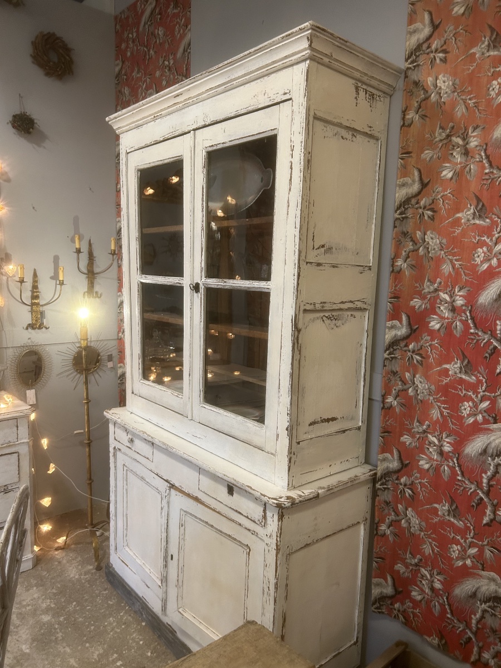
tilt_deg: -6.7
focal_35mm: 26
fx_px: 502
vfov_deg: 67.3
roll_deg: -0.9
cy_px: 334
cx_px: 250
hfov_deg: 53.1
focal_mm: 5.7
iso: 200
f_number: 1.5
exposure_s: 1/50
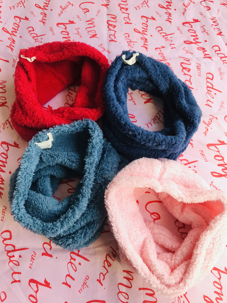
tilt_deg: -70.2
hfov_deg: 49.7
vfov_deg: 63.4
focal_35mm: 28
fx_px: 245
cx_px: 114
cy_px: 152
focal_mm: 3.99
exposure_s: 1/105
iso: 20
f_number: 1.8
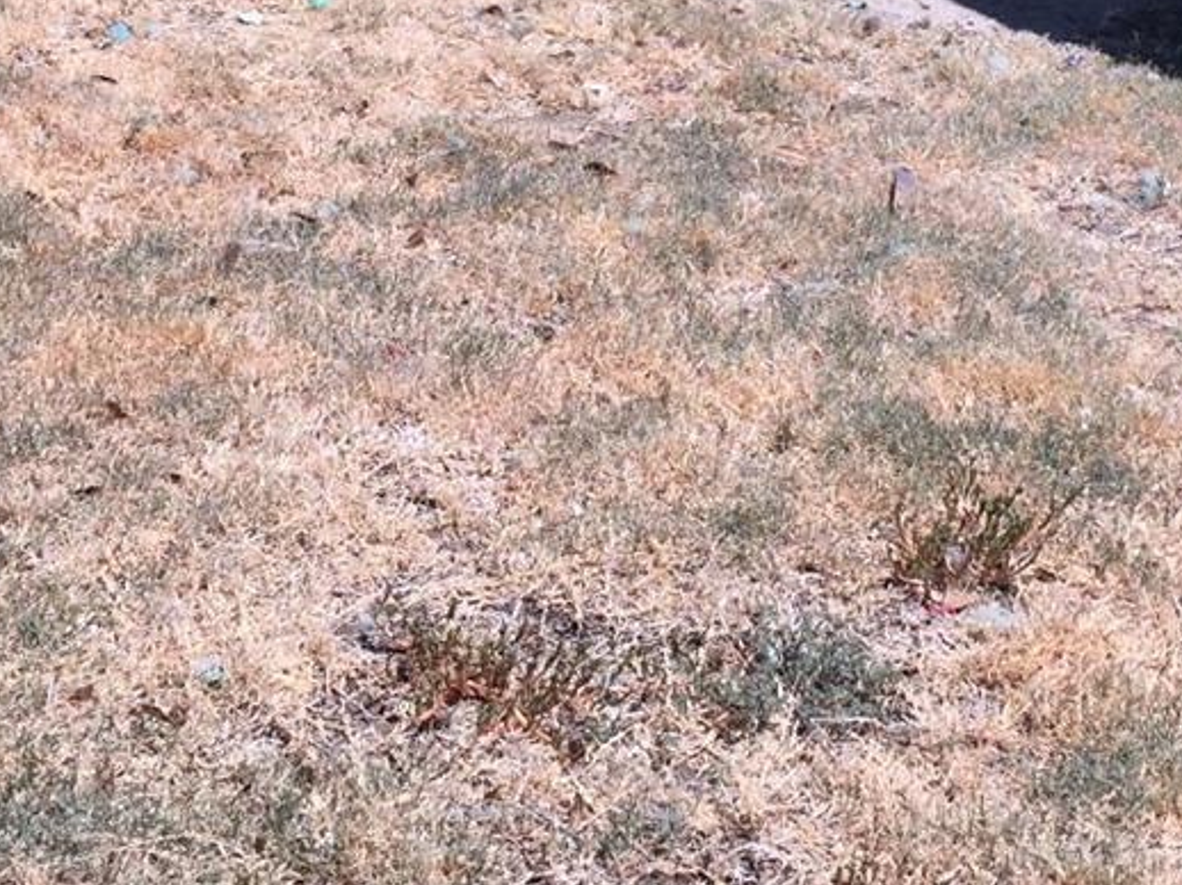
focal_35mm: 84
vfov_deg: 17.0
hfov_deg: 23.2
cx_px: 735
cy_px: -94
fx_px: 2867
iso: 32
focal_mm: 4.15
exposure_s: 1/1647
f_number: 2.2
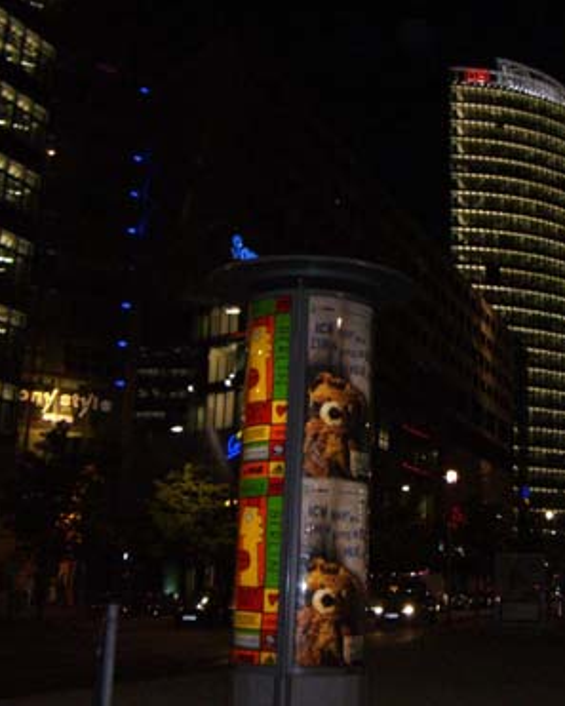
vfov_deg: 37.3
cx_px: 369
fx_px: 1045
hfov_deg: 30.1
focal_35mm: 50
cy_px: 353
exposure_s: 1/60
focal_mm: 6.2
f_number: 2.7
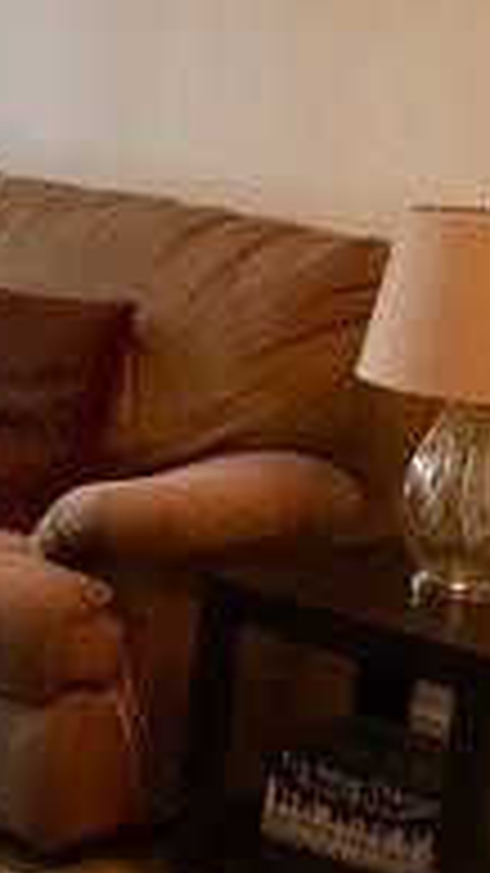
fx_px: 2404
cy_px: 392
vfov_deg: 20.6
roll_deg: -4.0
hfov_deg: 11.0
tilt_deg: -10.4
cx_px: -315
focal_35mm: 104
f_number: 2.2
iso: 64
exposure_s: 1/30
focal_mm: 4.15
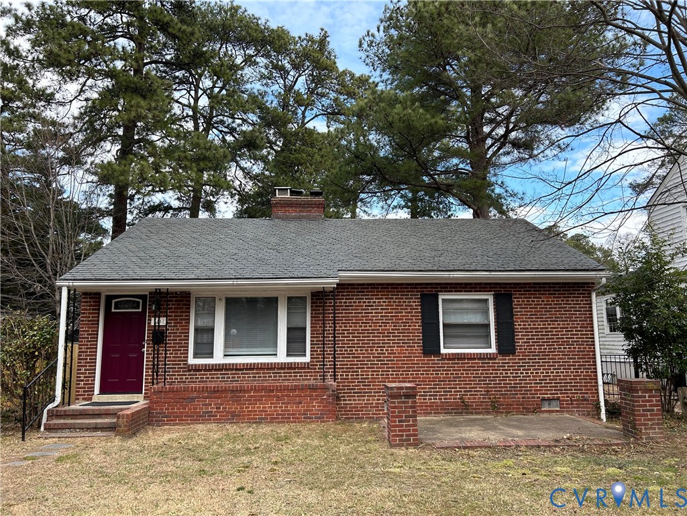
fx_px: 516
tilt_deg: +8.5
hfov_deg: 67.3
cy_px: 258
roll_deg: +0.7
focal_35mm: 26
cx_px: 344
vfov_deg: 53.1
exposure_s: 1/791
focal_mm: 5.7
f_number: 1.5
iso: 50
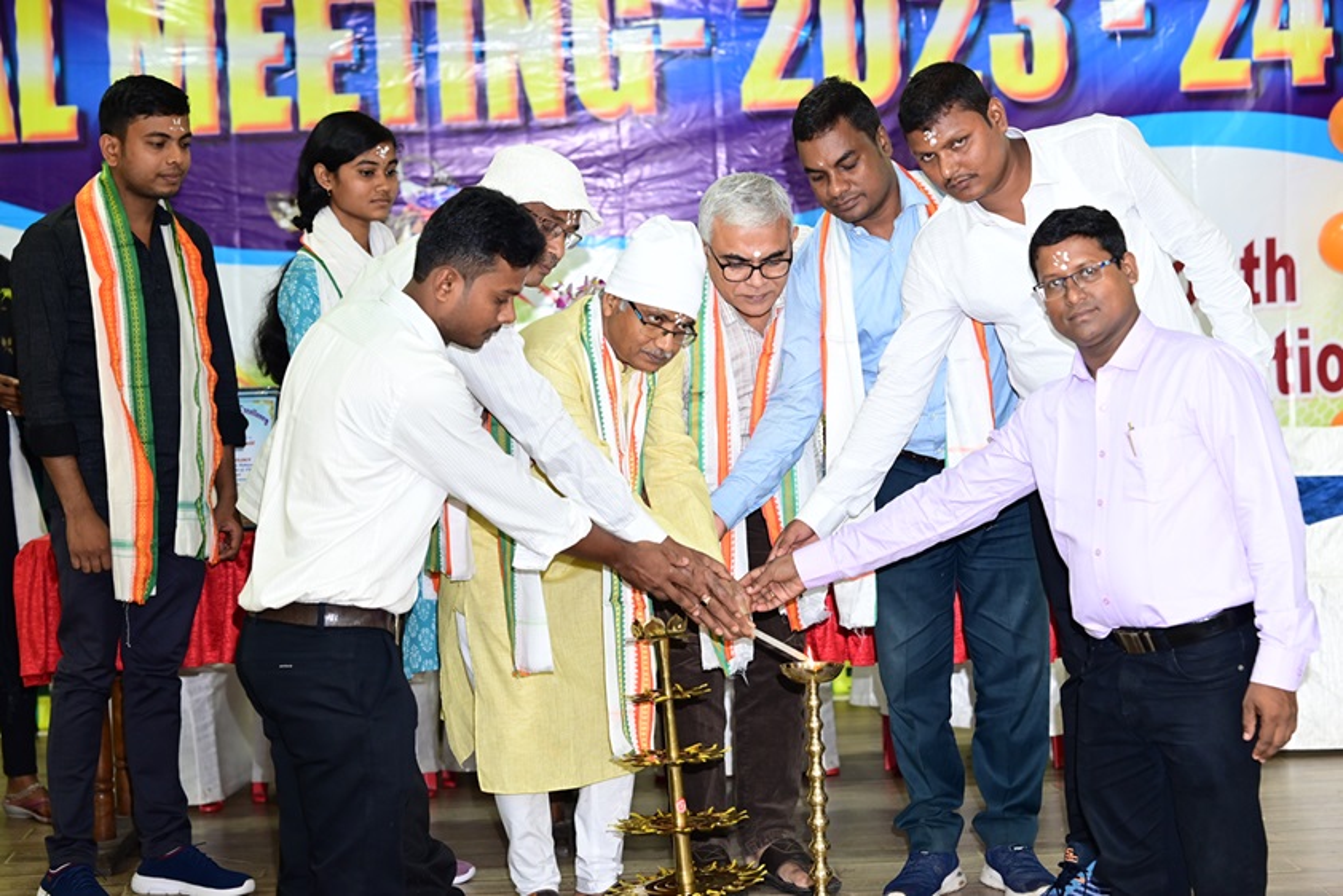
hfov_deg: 23.9
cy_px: 448
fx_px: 3172
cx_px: 672
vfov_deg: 16.1
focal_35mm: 85
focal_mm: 85
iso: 1000
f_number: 3.5
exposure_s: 1/125
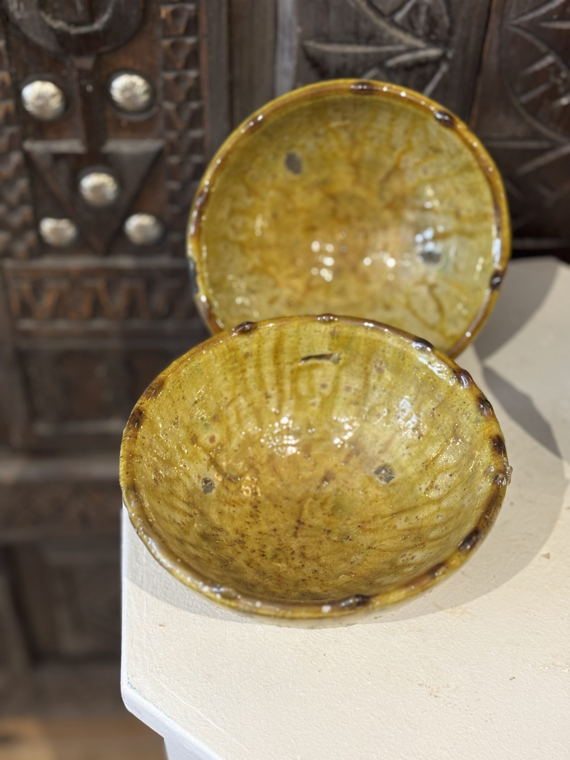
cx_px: 285
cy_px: 380
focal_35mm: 52
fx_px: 1142
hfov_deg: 28.0
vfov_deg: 36.8
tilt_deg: -48.1
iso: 125
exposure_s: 1/33
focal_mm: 5.96
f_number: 1.6
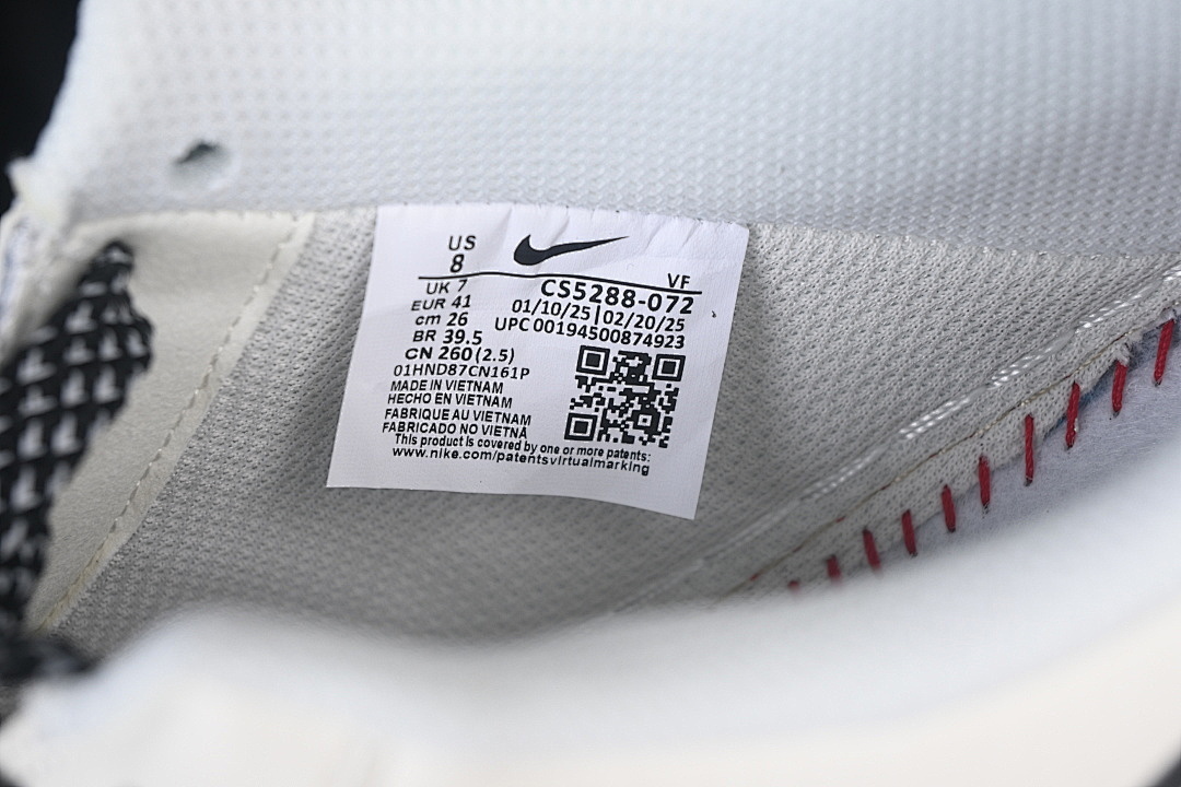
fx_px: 2460
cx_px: 590
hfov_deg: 27.0
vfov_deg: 18.2
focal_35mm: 75
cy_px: 394
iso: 160
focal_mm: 50
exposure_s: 1/80
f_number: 7.1
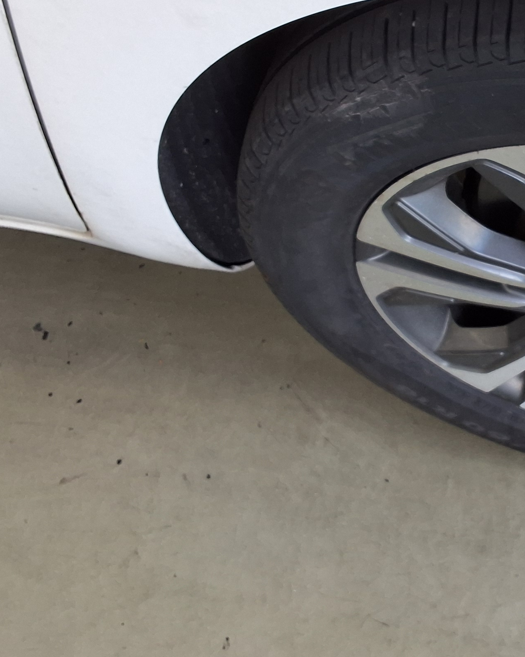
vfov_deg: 33.2
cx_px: 505
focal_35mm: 56
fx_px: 1088
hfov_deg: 26.0
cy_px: 212
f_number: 1.9
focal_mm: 2.91
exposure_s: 1/120
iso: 50
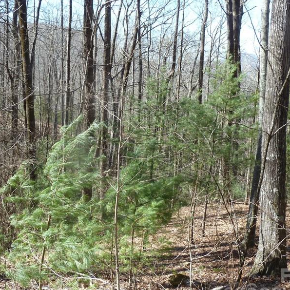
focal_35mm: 38
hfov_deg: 43.6
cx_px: 112
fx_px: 360
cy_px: 127
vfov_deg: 43.8
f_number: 4
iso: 80
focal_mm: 4.1
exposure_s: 1/100
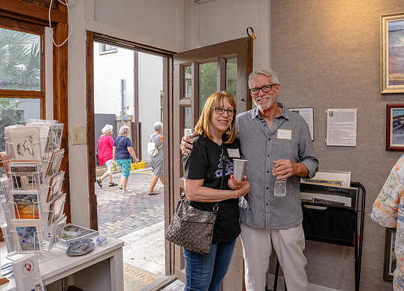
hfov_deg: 64.2
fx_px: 321
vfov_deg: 48.7
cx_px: 222
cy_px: 130
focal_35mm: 28
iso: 3200
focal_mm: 24
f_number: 9
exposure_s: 1/160
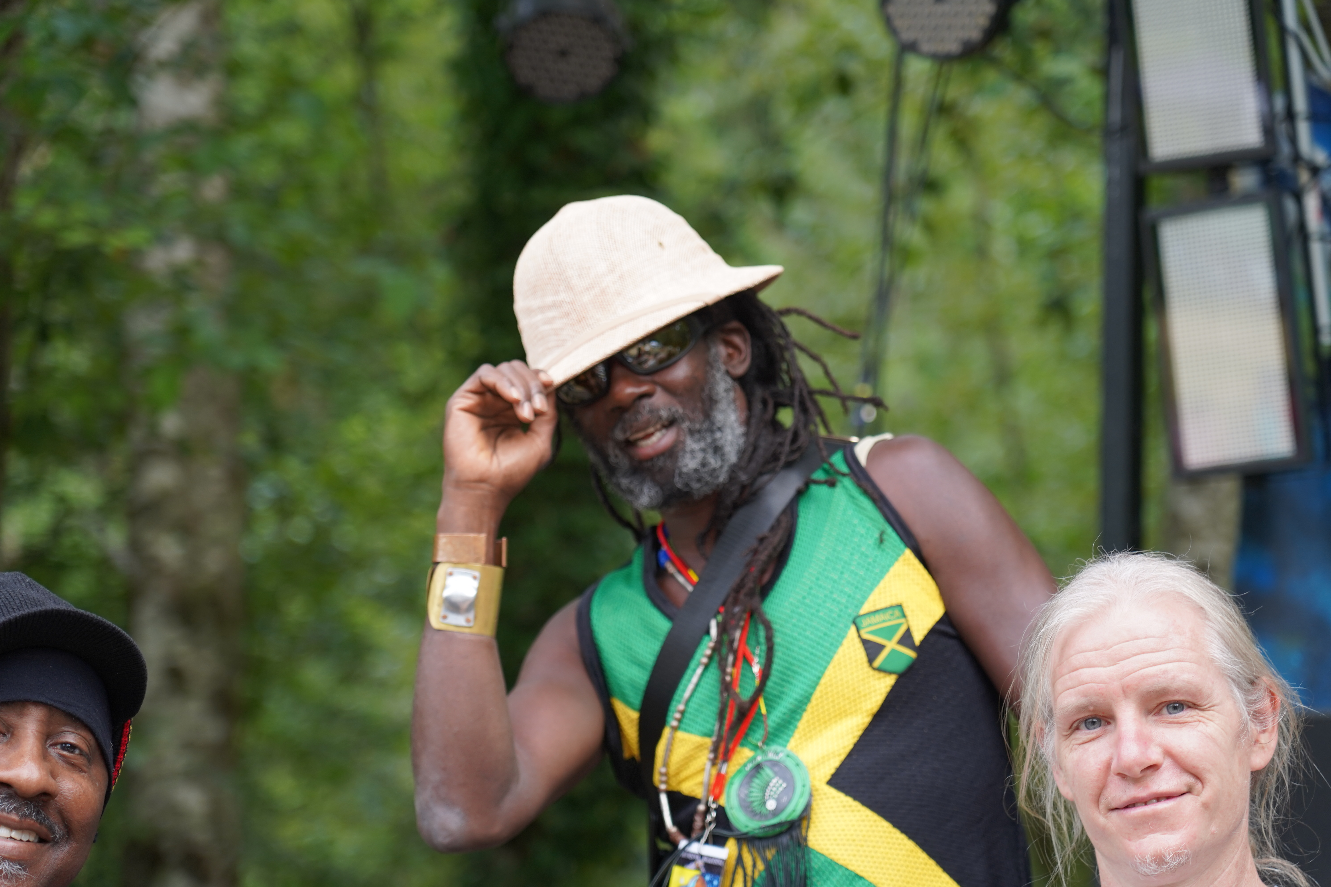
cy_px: 444
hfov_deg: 19.5
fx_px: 3882
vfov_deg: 13.0
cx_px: 666
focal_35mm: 105
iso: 320
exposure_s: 1/160
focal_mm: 105
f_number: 4
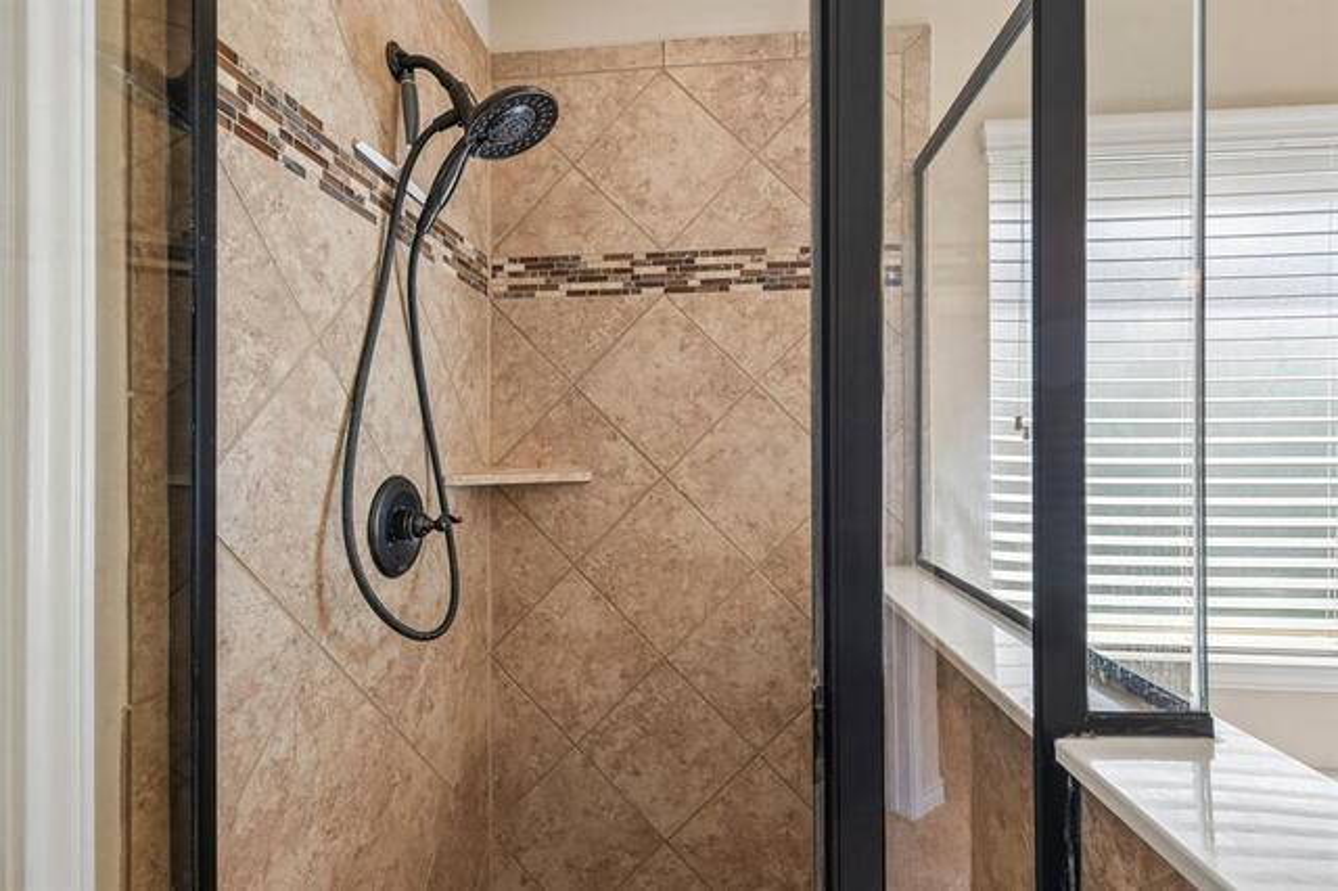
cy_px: 446
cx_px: 669
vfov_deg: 72.0
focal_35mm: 16
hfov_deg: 95.0
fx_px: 613
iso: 400
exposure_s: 1/50
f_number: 8
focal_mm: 16.5
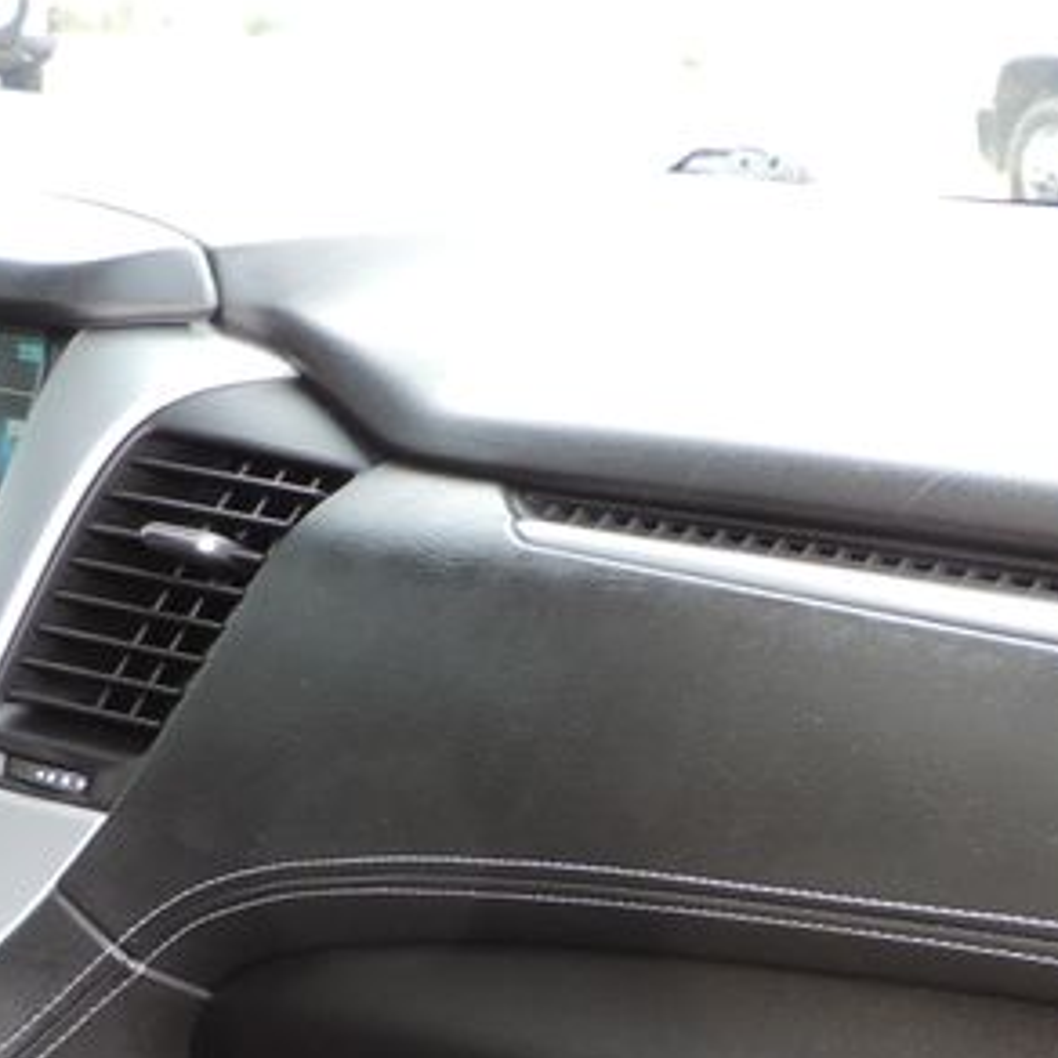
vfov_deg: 17.7
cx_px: 880
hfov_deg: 18.5
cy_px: 1312
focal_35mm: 93
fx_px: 3216
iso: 100
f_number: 3
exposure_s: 1/30
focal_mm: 4.3
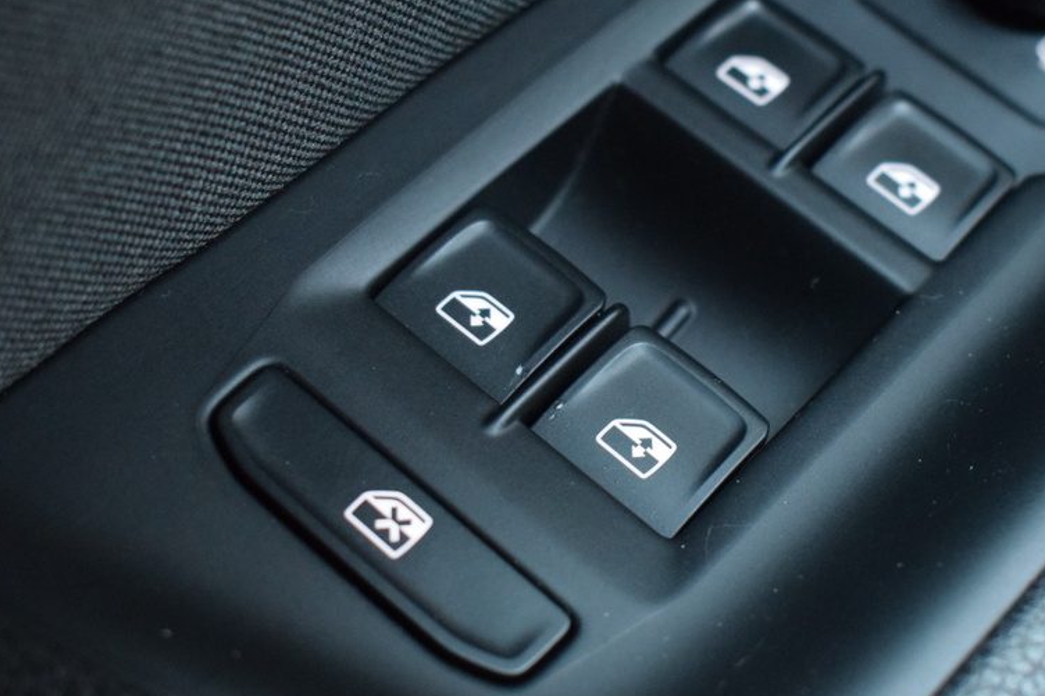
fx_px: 1944
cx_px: 713
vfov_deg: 20.2
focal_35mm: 67
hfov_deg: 29.8
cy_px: 239
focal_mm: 28
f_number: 4.2
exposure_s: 1/60
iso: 3200
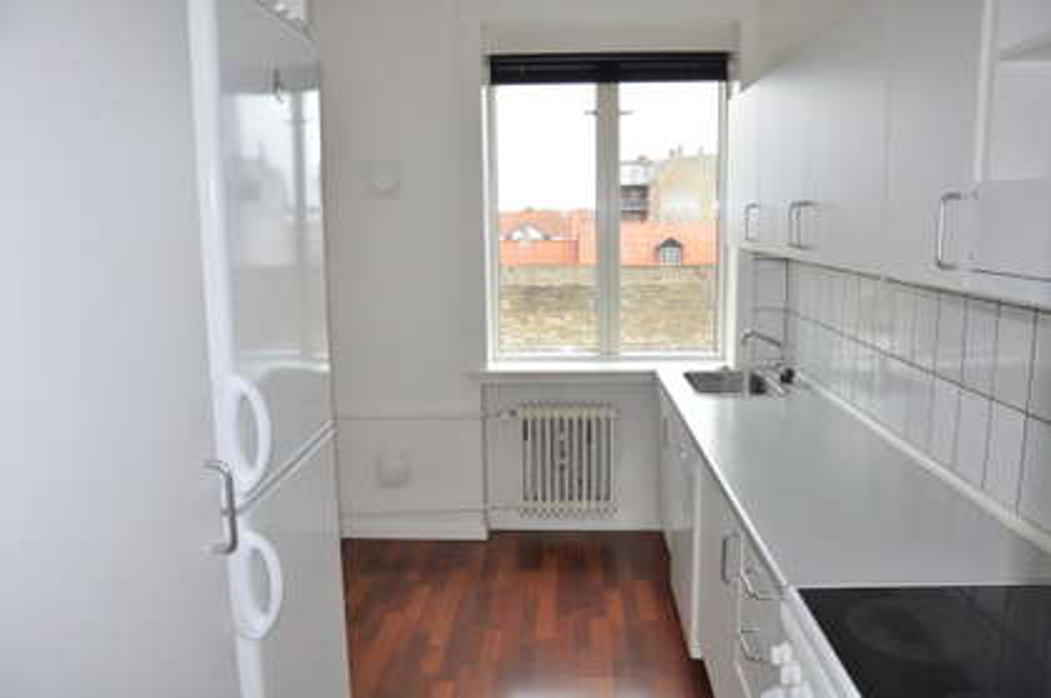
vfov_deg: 47.8
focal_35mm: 27
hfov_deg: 67.4
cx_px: 526
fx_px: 787
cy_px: 349
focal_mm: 18
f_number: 5.6
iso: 200
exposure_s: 1/200
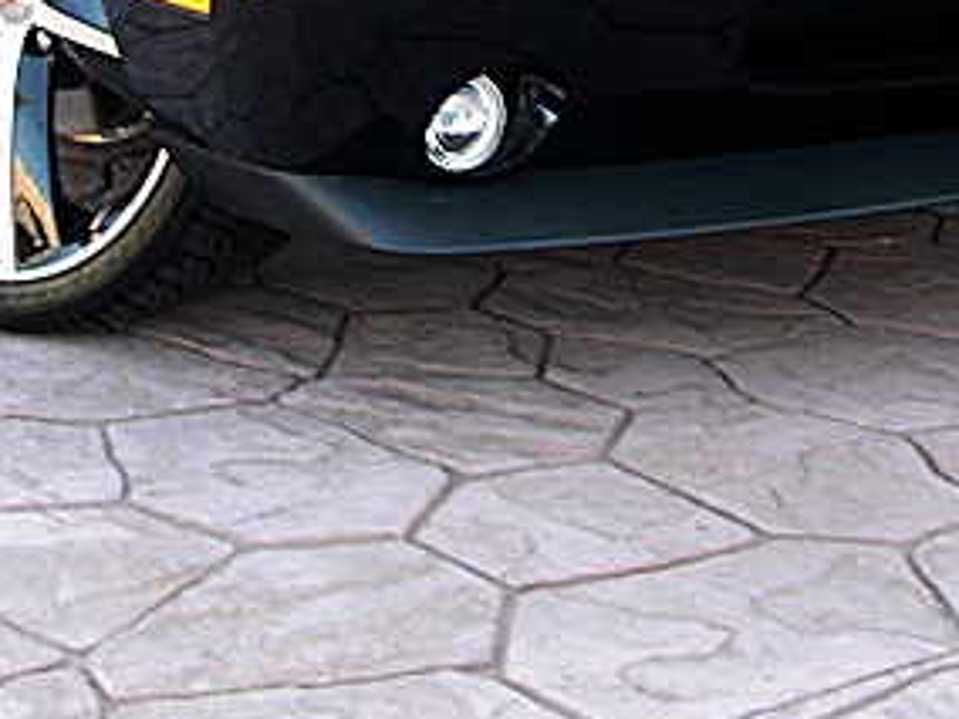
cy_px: -68
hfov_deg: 24.1
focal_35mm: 81
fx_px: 2244
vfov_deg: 17.6
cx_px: 425
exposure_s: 1/100
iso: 100
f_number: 2.8
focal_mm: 6.3
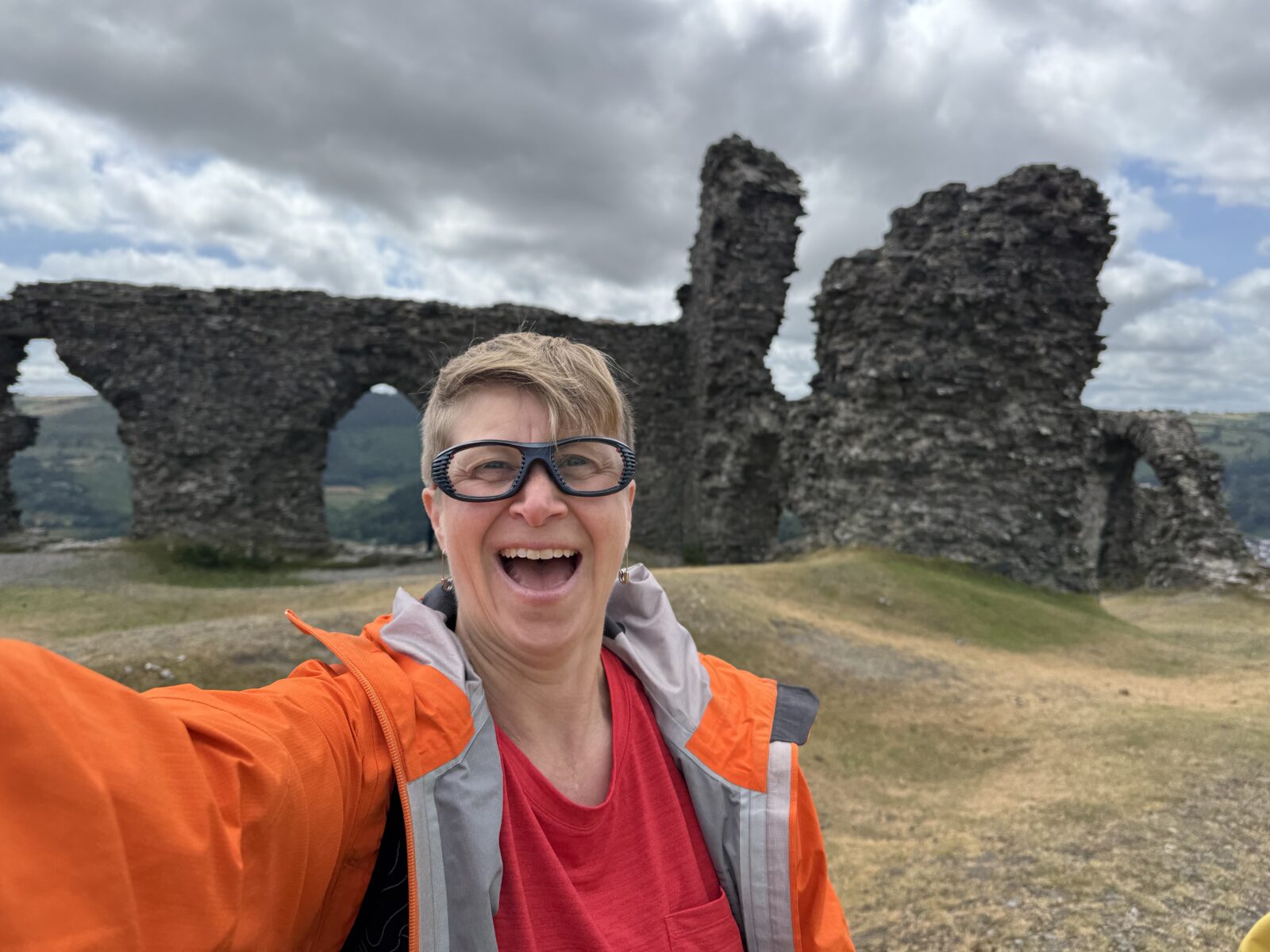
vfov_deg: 56.8
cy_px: 476
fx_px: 881
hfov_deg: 71.6
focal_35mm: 24
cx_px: 635
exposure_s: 1/4049
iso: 80
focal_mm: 6.76
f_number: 1.78
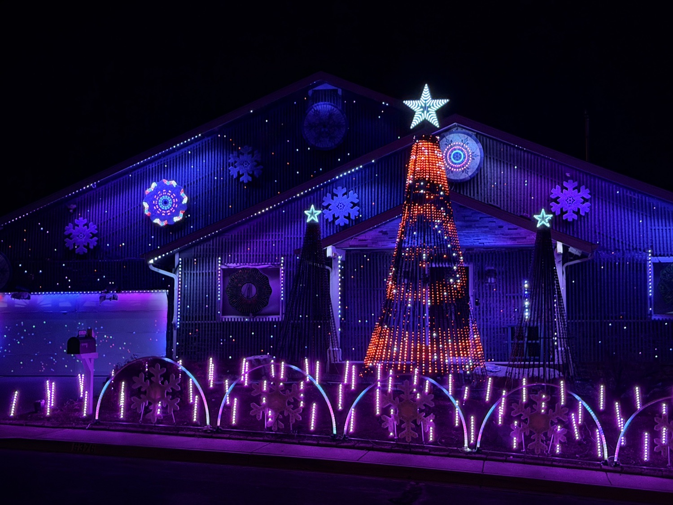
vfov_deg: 30.3
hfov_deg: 39.7
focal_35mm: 48
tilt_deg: +6.1
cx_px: 336
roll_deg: -2.0
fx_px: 933
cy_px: 252
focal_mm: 6.76
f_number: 1.78
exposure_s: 1/20
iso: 800
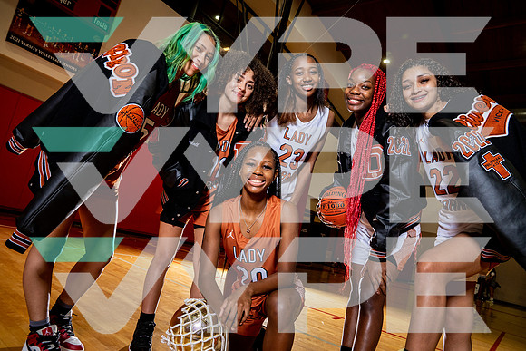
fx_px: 351
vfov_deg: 53.2
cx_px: 263
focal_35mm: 24
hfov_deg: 73.7
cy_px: 176
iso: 800
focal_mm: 24
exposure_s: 1/250
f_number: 8
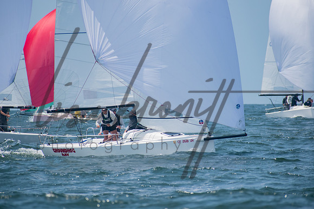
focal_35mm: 474
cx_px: 162
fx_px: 4134
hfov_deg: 4.3
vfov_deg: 2.9
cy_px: 104
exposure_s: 1/1250
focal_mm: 300
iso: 400
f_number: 8
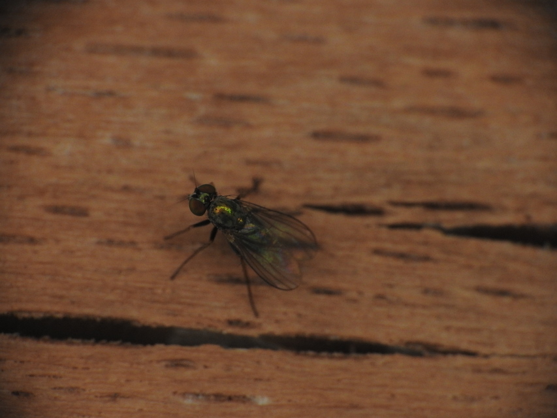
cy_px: 209
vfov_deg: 5.0
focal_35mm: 300
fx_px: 4828
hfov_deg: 6.6
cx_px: 278
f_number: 5.5
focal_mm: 53.7
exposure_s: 1/500
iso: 400
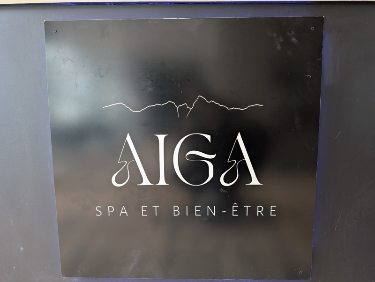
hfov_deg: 71.5
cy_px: 141
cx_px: 188
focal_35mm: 24
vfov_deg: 56.9
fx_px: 260
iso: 164
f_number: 1.68
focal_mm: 6.9
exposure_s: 1/23.8
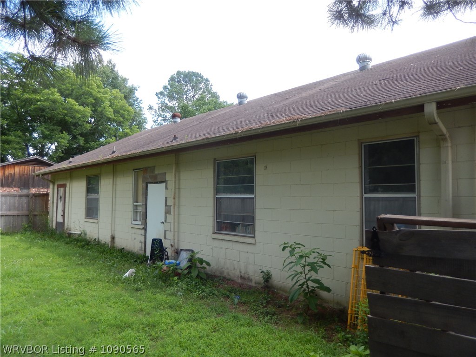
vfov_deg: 54.9
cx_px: 238
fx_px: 344
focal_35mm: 25
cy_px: 178
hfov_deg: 69.4
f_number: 3.4
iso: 125
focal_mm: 4.5
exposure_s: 1/250
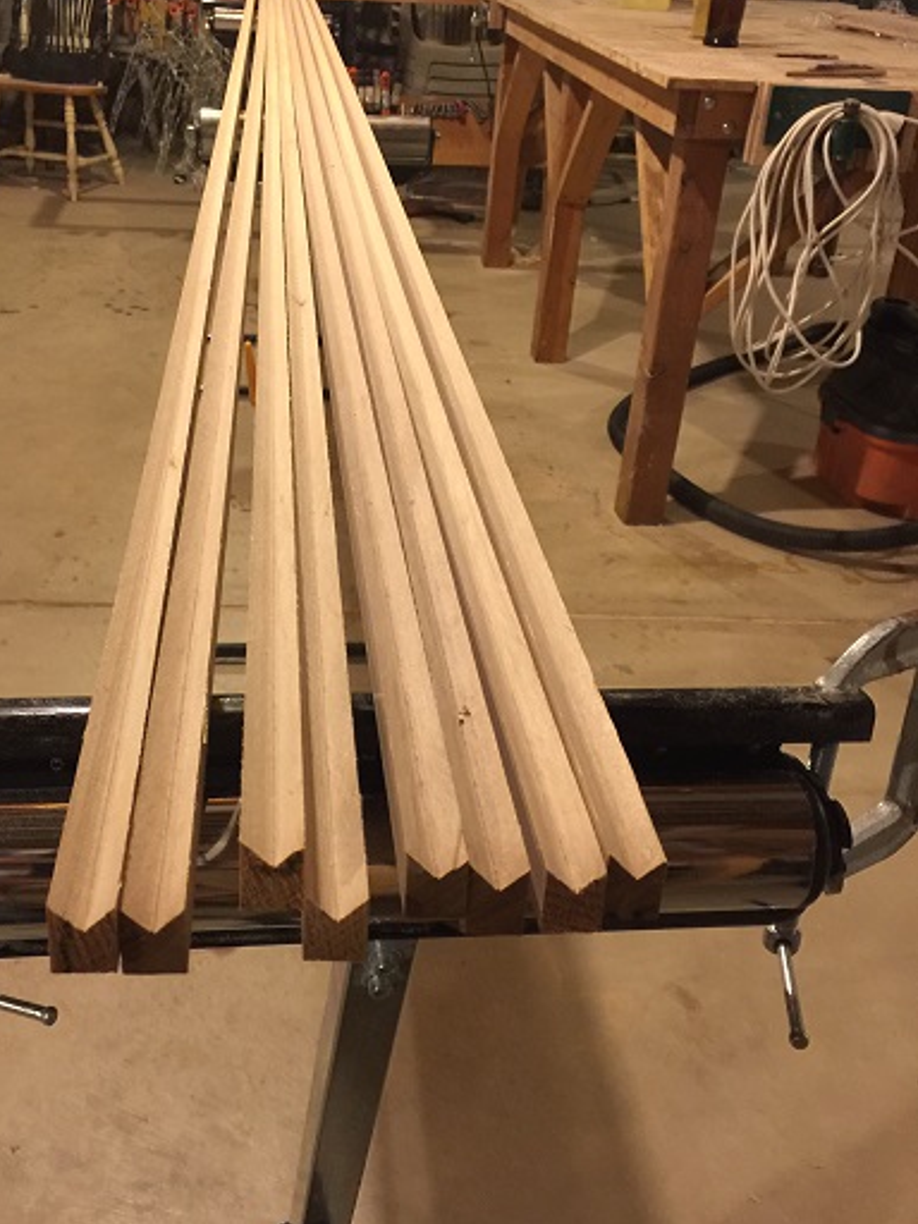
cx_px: 335
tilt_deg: -26.7
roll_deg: -2.1
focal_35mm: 37
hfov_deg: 38.4
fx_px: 1308
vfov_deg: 50.1
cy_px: 594
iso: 100
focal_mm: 4.15
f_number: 2.2
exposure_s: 1/8
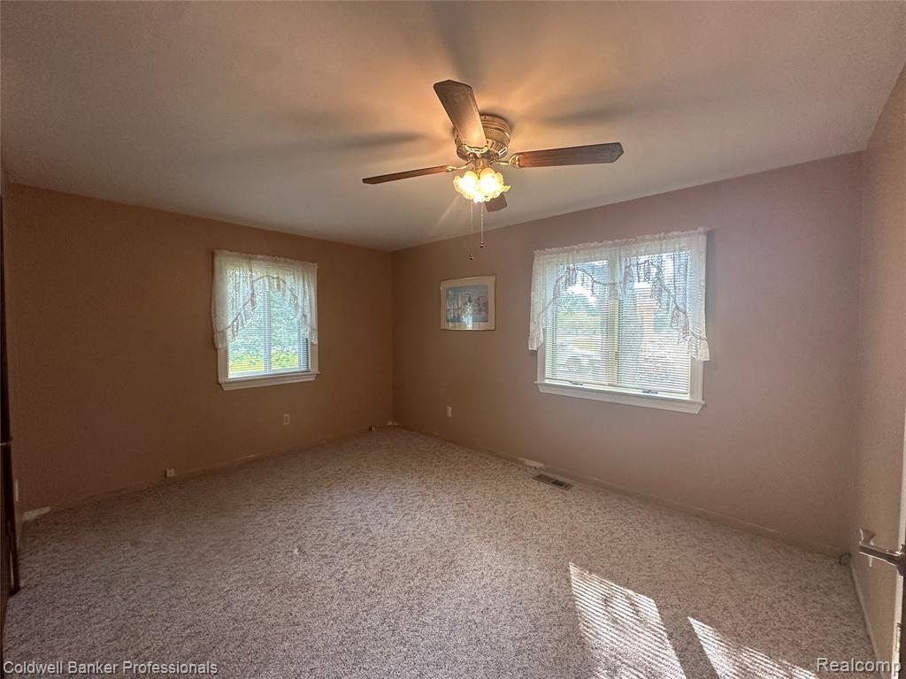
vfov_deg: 85.7
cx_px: 453
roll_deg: -0.4
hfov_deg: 102.1
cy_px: 340
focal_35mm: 14
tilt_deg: -2.6
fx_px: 366
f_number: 2.2
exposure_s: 1/120
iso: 320
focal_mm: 2.22
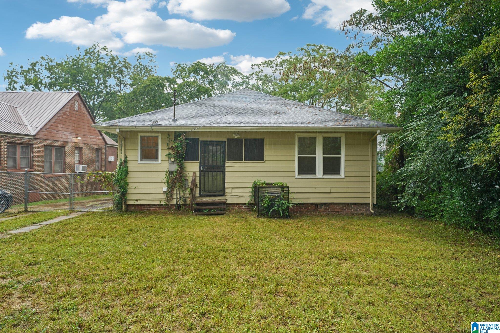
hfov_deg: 81.2
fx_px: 292
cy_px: 166
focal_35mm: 21
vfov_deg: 59.5
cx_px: 250
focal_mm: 21
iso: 400
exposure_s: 1/50
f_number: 8
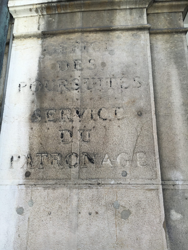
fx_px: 210
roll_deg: +0.3
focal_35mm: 29
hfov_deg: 48.2
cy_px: 125
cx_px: 94
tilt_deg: +18.4
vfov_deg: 61.7
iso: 25
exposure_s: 1/224
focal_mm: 4.15
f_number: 2.2
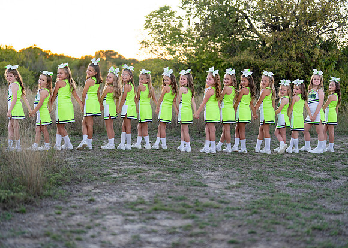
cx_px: 173
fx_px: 528
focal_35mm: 53
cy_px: 123
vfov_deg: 26.5
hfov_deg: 36.5
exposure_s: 1/500
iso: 160
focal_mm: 50
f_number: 1.2
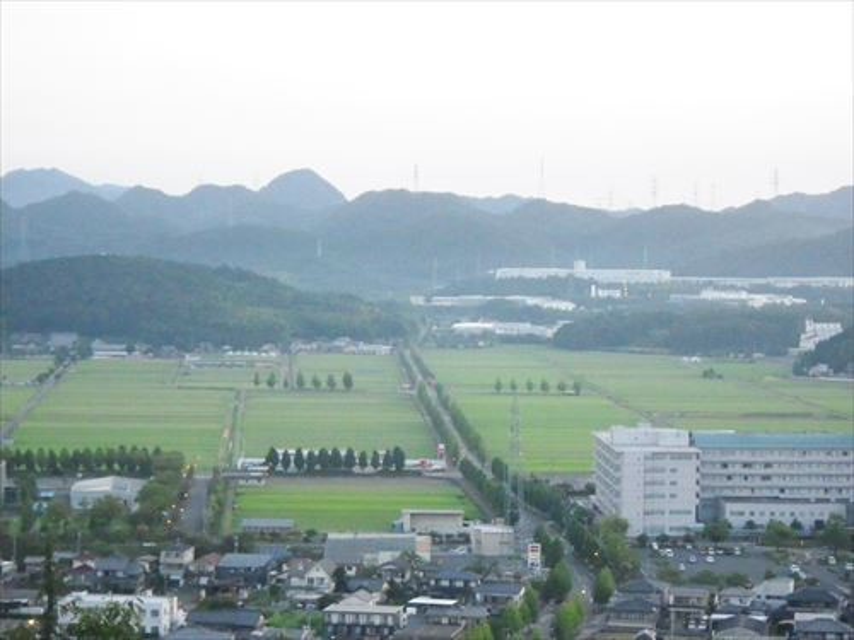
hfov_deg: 20.9
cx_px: 427
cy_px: 320
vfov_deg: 15.7
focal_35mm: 94
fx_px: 2319
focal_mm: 16.7
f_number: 5
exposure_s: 1/125
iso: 800
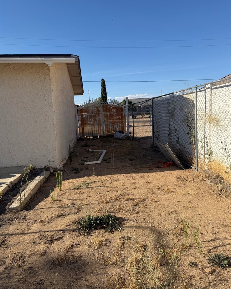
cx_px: 119
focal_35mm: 26
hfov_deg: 54.9
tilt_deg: -6.6
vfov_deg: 66.0
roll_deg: +3.1
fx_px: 222
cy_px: 138
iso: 80
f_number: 1.78
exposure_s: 1/3953
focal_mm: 6.76
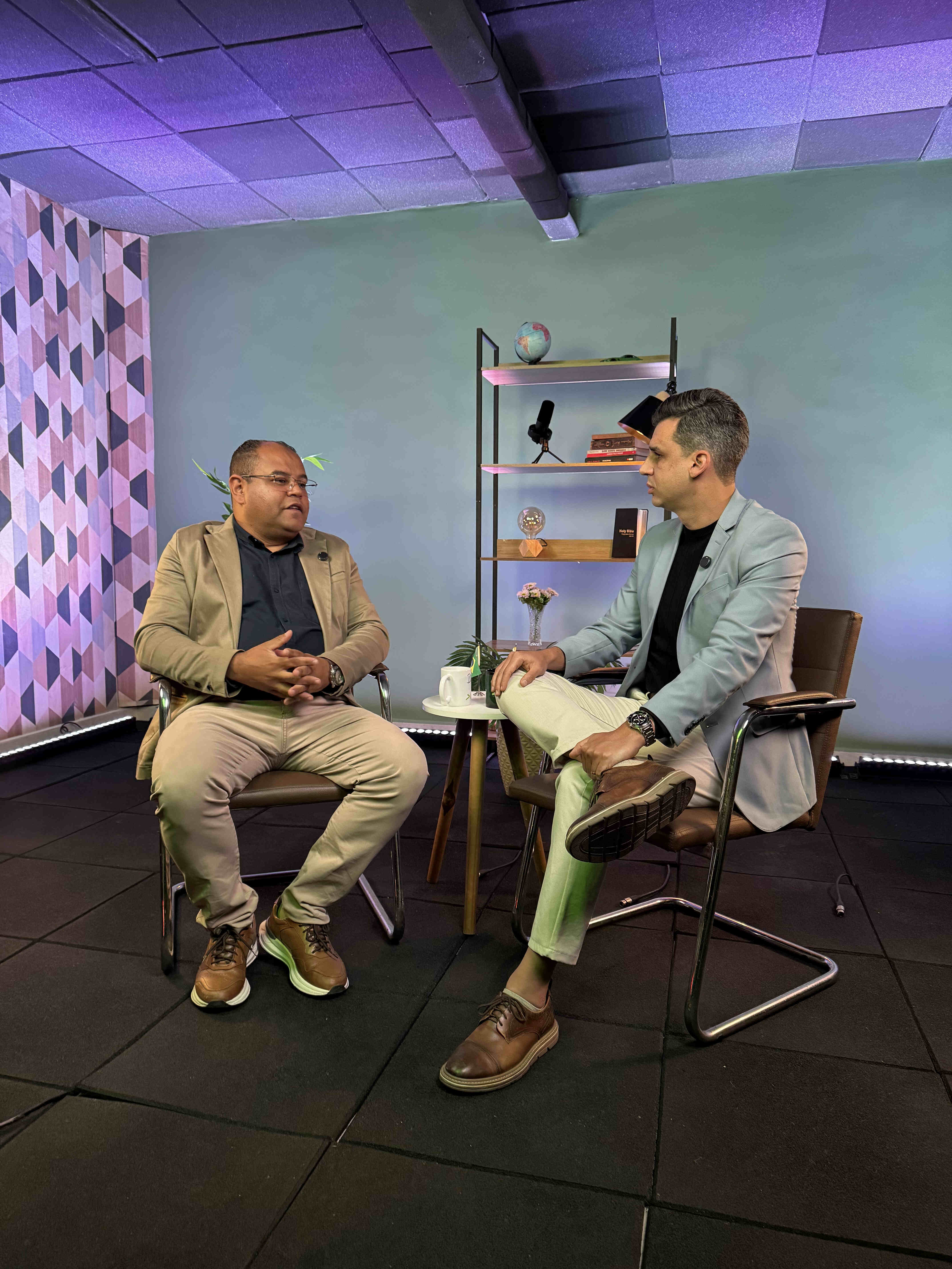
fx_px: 880
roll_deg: +0.1
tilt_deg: -3.5
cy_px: 634
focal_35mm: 24
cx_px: 476
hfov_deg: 56.8
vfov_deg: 71.6
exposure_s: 1/60
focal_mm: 6.76
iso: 500
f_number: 1.78
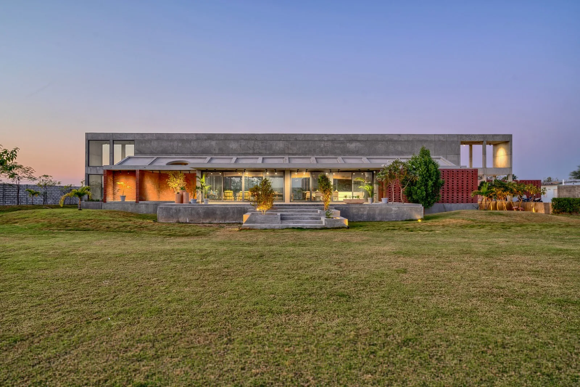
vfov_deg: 57.2
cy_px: 194
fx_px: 354
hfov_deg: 78.6
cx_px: 290
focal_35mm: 22
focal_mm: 22
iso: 200
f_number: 8
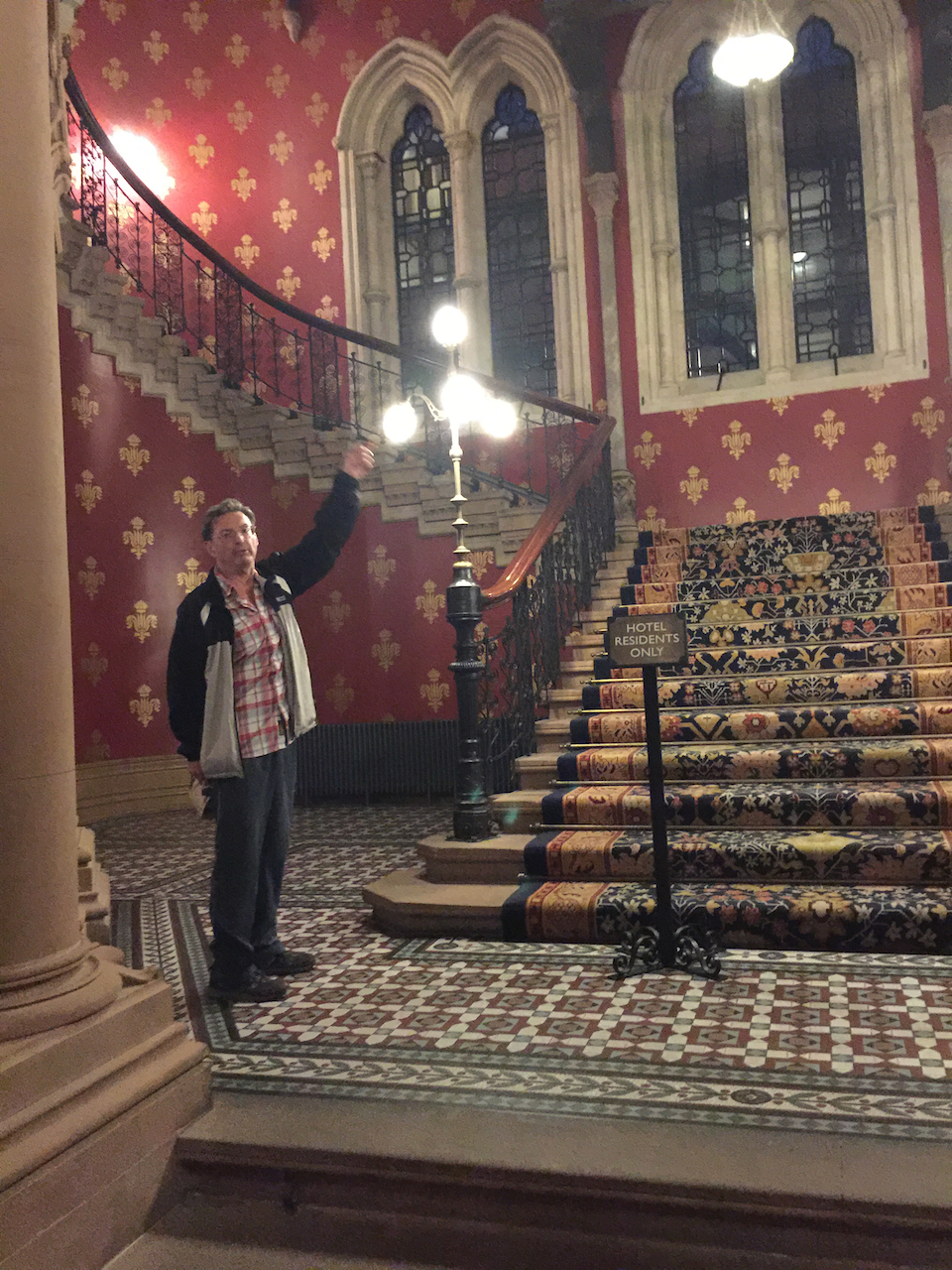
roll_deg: +2.6
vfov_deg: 61.7
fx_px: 1063
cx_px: 476
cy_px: 635
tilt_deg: +3.1
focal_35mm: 29
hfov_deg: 48.2
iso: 200
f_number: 2.2
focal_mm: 4.15
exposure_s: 1/4
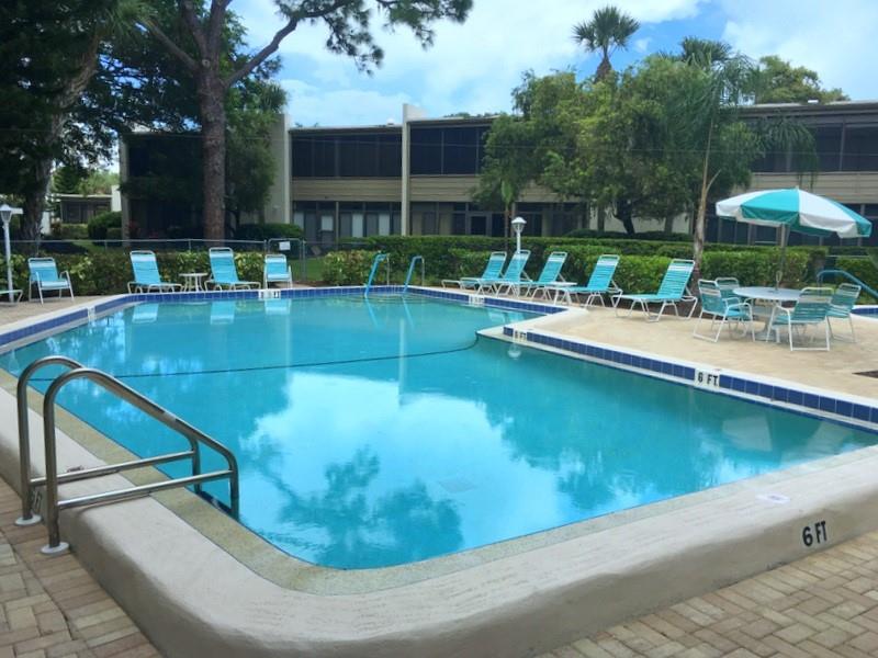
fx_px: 736
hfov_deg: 61.7
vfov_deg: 48.2
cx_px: 439
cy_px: 329
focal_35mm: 29
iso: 25
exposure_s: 1/1068
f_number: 2.2
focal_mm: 4.15
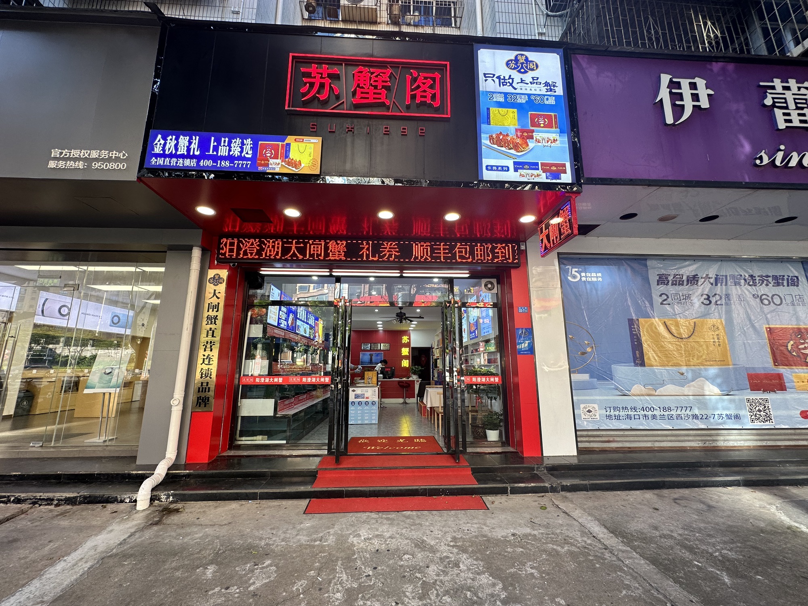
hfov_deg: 102.1
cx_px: 404
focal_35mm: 14
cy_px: 303
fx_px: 327
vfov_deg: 85.7
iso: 50
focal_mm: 2.22
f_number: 2.2
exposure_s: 1/103
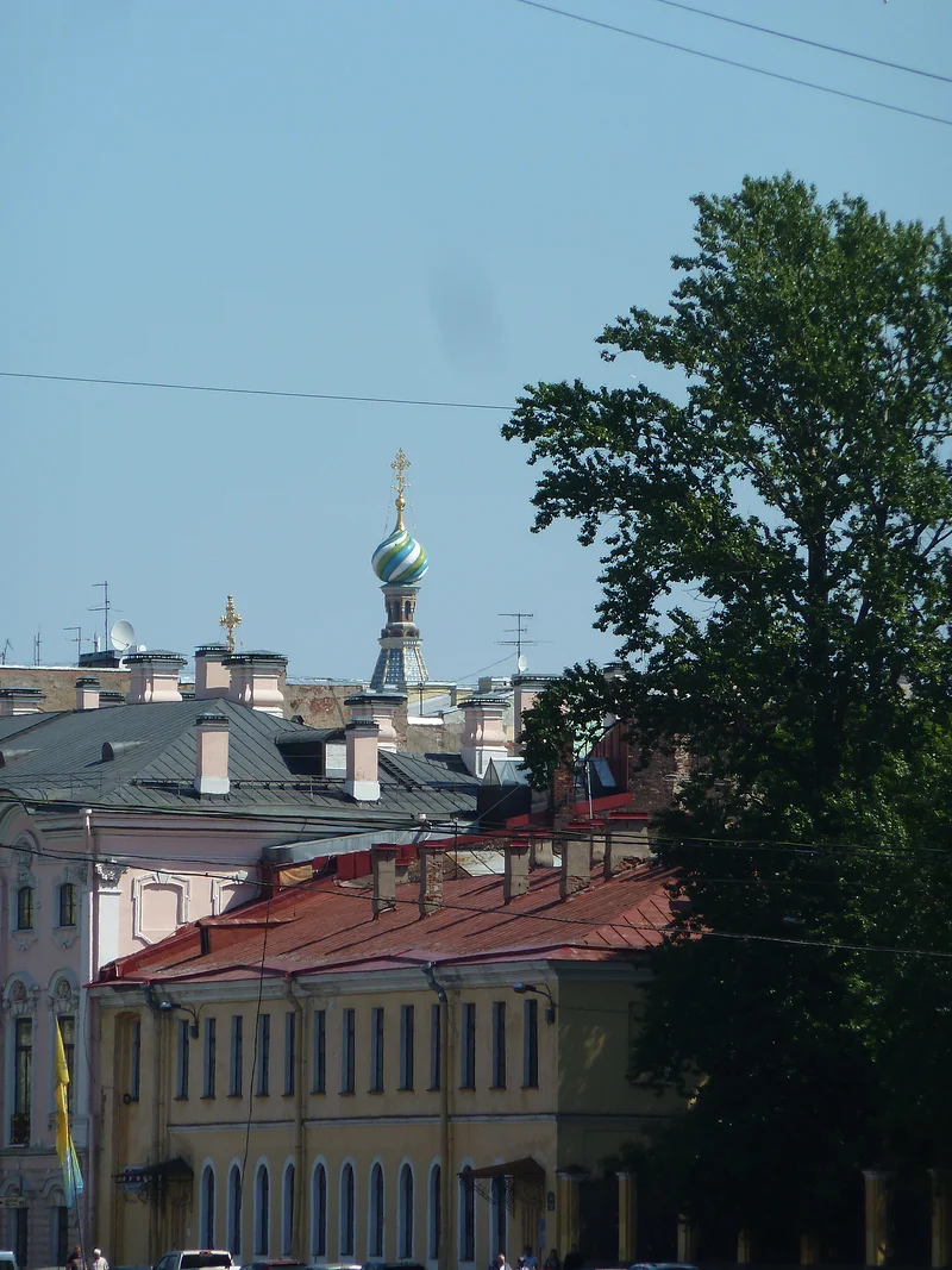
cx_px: 476
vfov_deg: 6.0
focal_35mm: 330
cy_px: 635
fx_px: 12103
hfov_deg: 4.5
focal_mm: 49.2
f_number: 5.6
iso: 80
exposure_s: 1/400
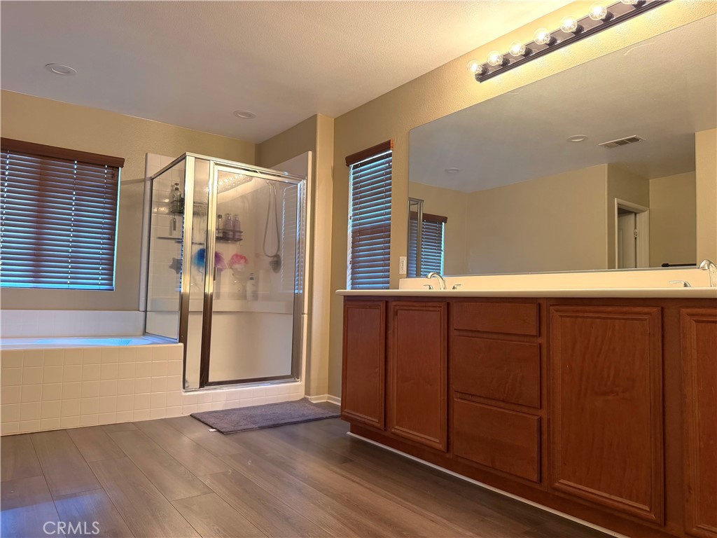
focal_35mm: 24
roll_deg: -0.7
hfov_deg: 71.6
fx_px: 497
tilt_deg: +4.1
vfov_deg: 56.8
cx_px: 358
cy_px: 269
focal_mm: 6.76
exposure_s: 1/60.2
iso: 250
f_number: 1.78
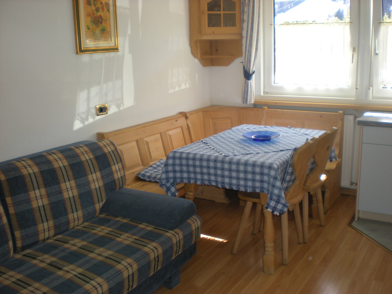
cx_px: 196
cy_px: 147
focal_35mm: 38
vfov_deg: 37.7
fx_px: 430
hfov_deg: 49.0
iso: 83
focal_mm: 6.3
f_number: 3.1
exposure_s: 1/49.5
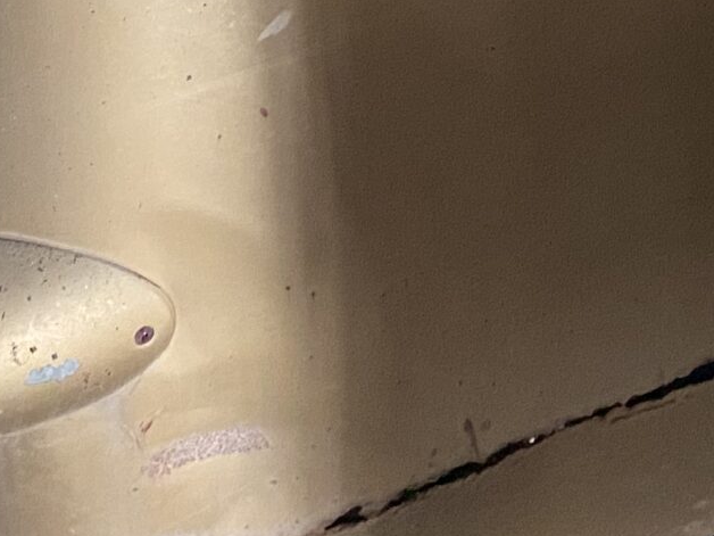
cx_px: 624
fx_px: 2186
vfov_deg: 12.8
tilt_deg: -21.2
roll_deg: -1.4
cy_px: -407
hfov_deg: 18.3
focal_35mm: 106
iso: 500
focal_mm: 4.25
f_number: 1.8
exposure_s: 1/60
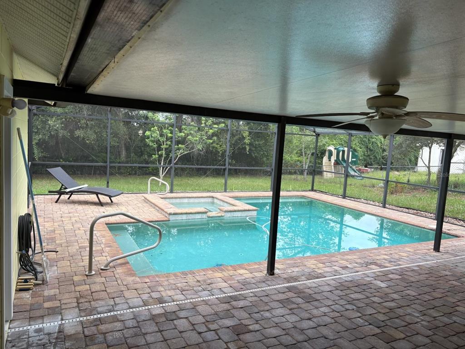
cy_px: 174
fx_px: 349
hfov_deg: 67.3
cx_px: 232
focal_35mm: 26
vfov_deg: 53.1
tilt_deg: -6.4
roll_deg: -2.5
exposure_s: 1/122
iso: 80
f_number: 1.6
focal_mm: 5.96
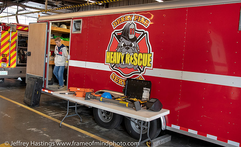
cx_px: 112
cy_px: 65
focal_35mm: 32
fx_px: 210
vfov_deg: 38.4
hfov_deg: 59.6
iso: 2000
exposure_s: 1/125
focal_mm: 19
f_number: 4
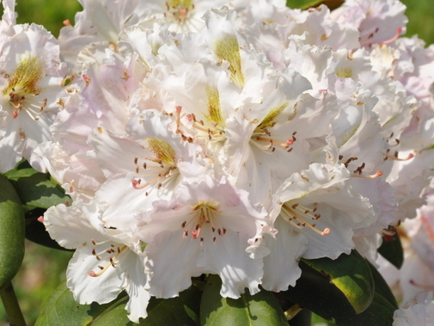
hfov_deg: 8.3
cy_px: 150
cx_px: 197
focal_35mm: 240
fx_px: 3007
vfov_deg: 6.2
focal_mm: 105
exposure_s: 1/500
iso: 200
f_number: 11
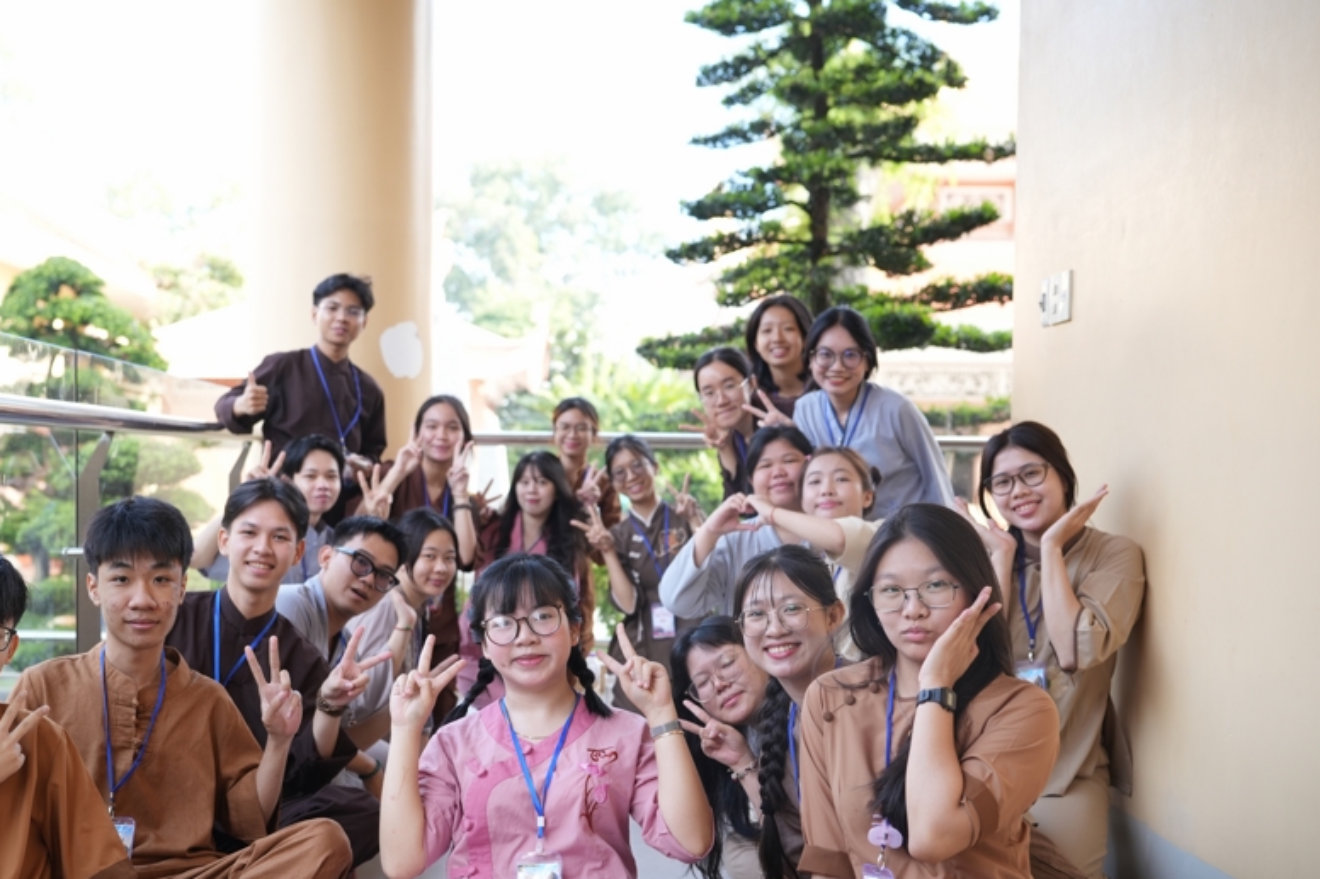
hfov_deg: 44.1
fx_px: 1613
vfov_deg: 30.4
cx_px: 494
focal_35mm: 44
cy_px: 539
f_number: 2.8
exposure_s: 1/160
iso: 200
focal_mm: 35
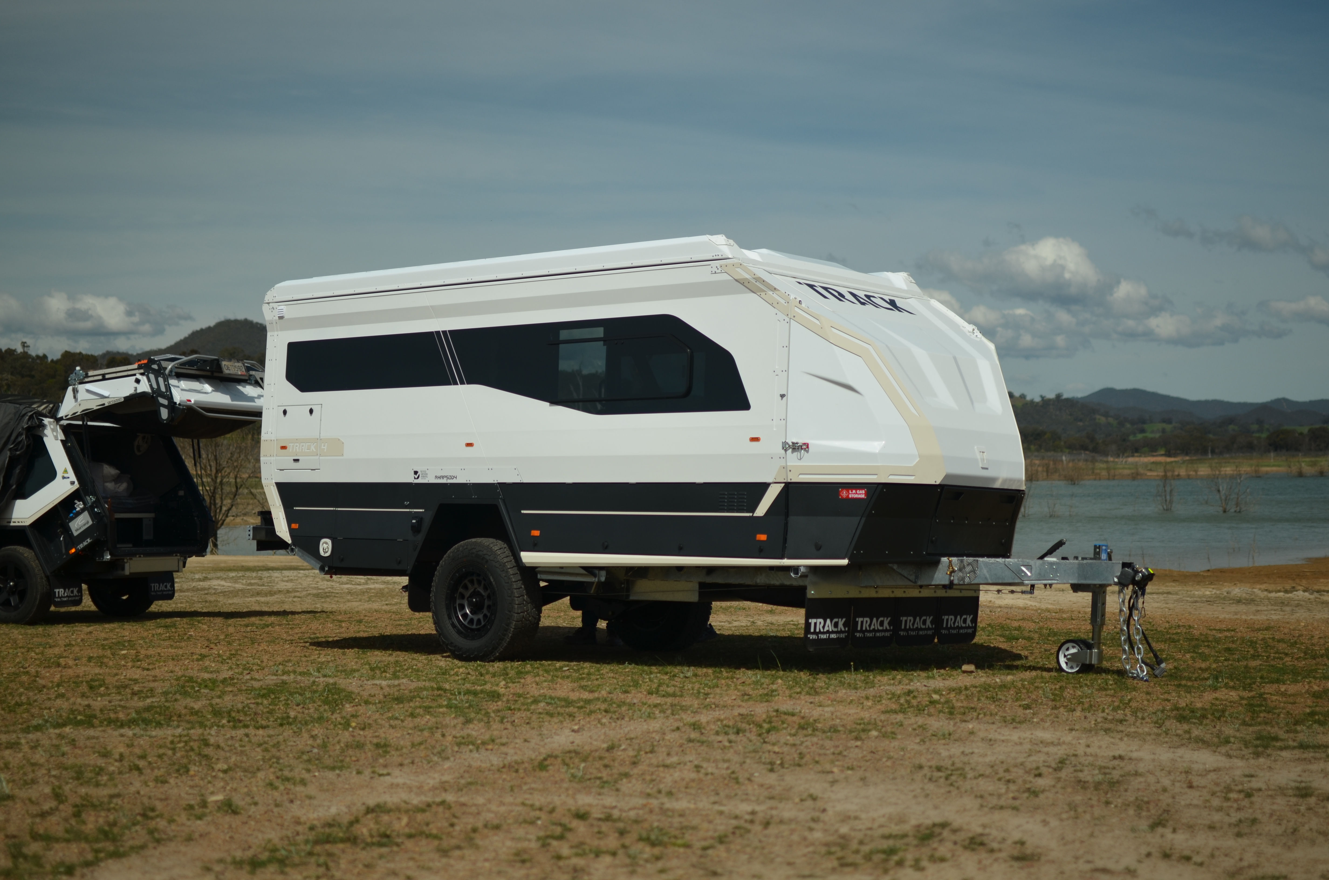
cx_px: 664
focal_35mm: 52
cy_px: 440
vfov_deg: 25.6
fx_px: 1934
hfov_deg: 37.9
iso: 100
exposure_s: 1/1600
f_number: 2
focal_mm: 35
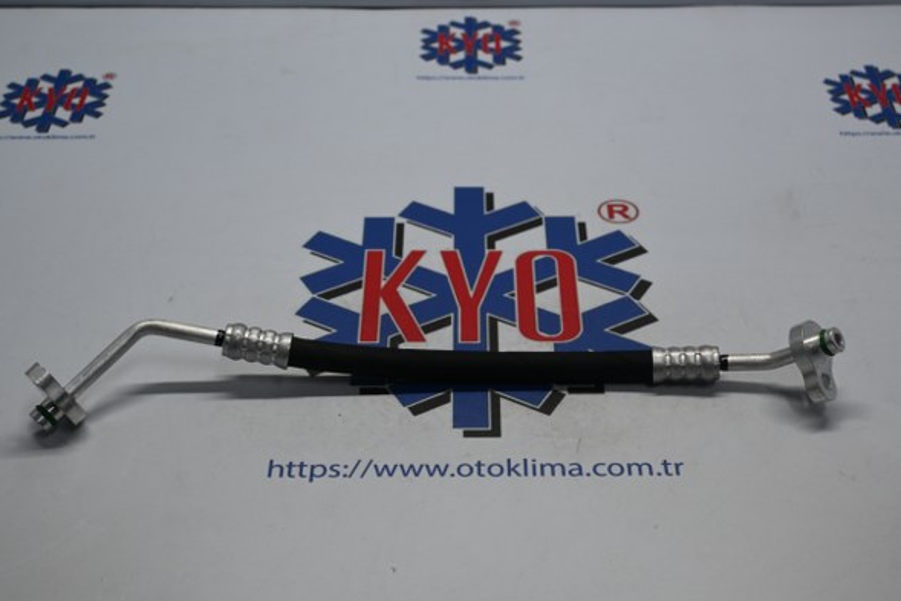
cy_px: 303
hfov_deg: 36.2
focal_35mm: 55
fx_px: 1377
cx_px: 450
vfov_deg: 24.6
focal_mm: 36
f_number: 5.3
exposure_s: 1/60
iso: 280
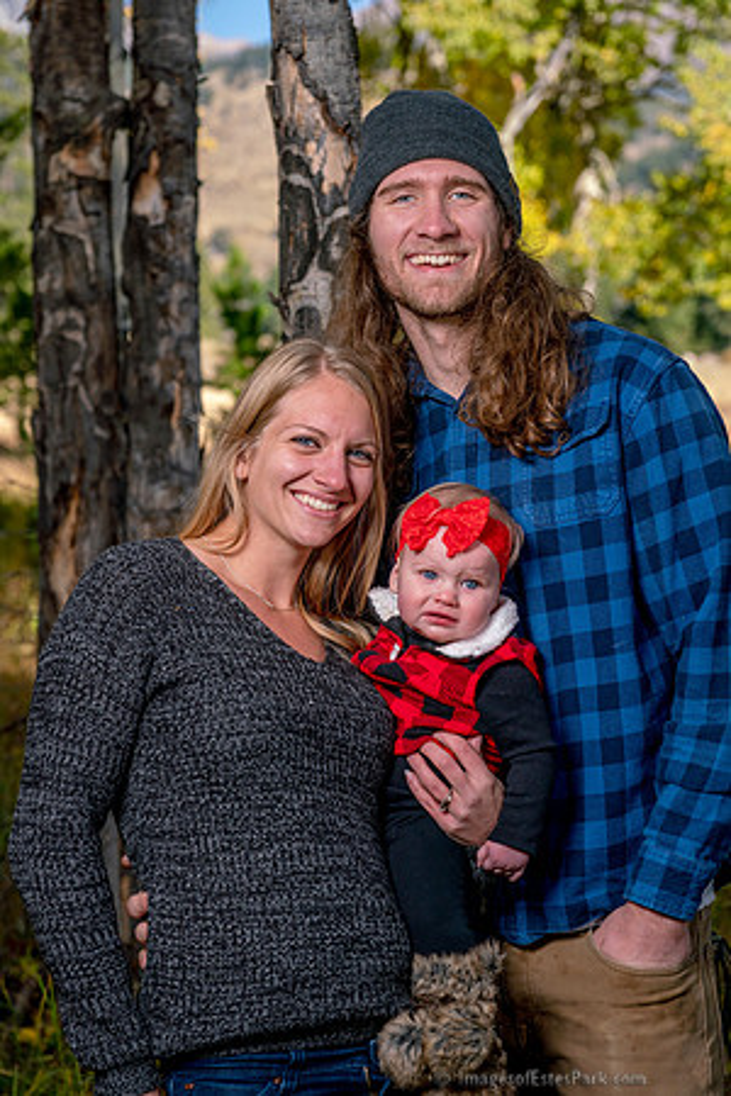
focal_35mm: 60
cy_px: 548
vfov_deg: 33.4
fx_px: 1827
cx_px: 366
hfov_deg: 22.6
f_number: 4.5
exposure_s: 1/1250
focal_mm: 60
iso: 160
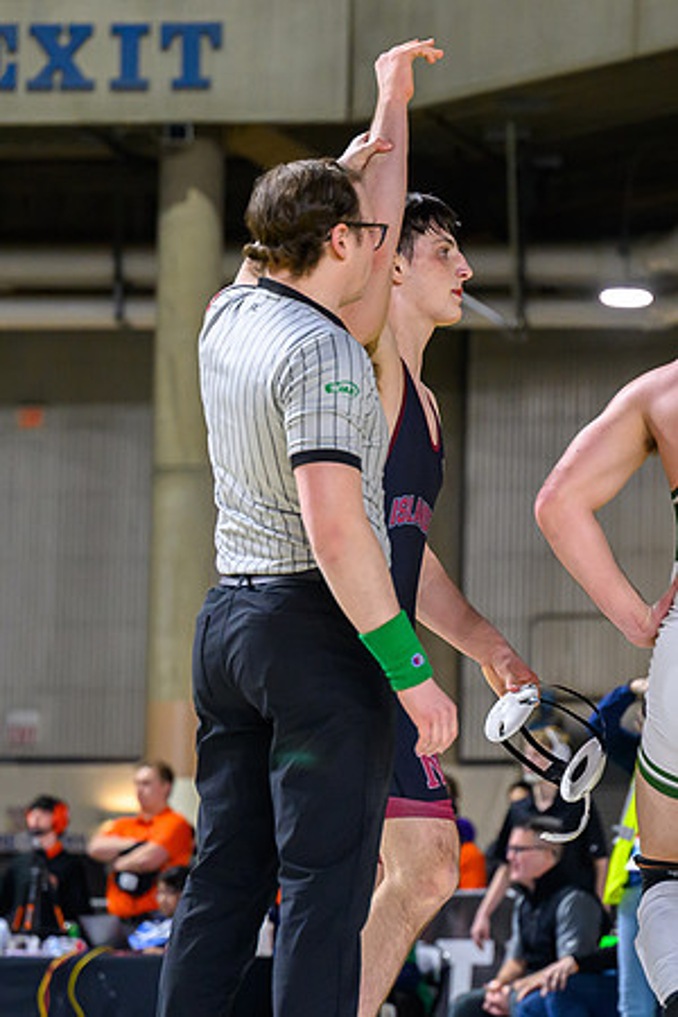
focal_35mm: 170
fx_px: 4799
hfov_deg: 8.1
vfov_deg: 12.1
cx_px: 493
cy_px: 545
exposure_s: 1/640
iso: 2500
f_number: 2.8
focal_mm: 78
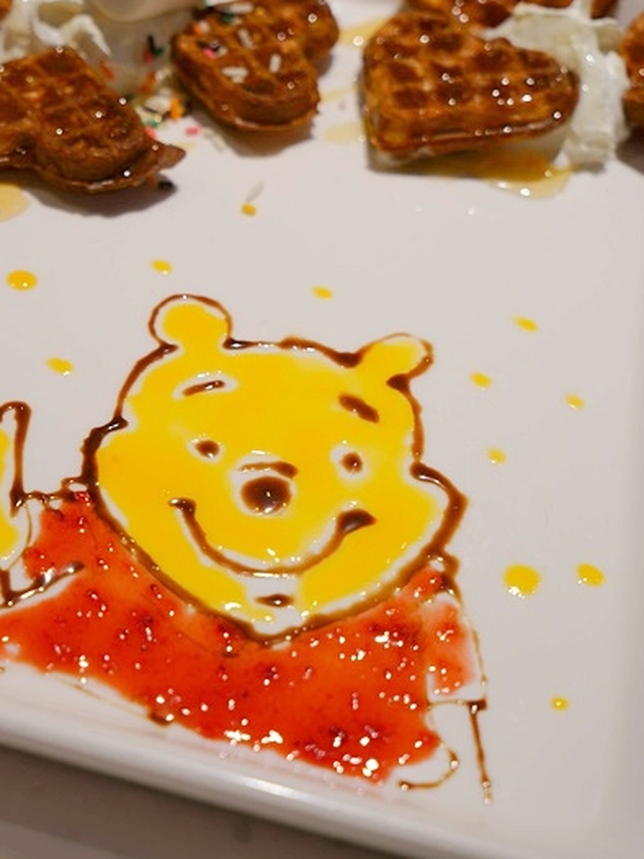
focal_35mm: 60
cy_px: 429
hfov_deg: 24.0
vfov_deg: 32.2
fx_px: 1490
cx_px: 124
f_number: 5.6
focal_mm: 41
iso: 160
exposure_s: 1/50
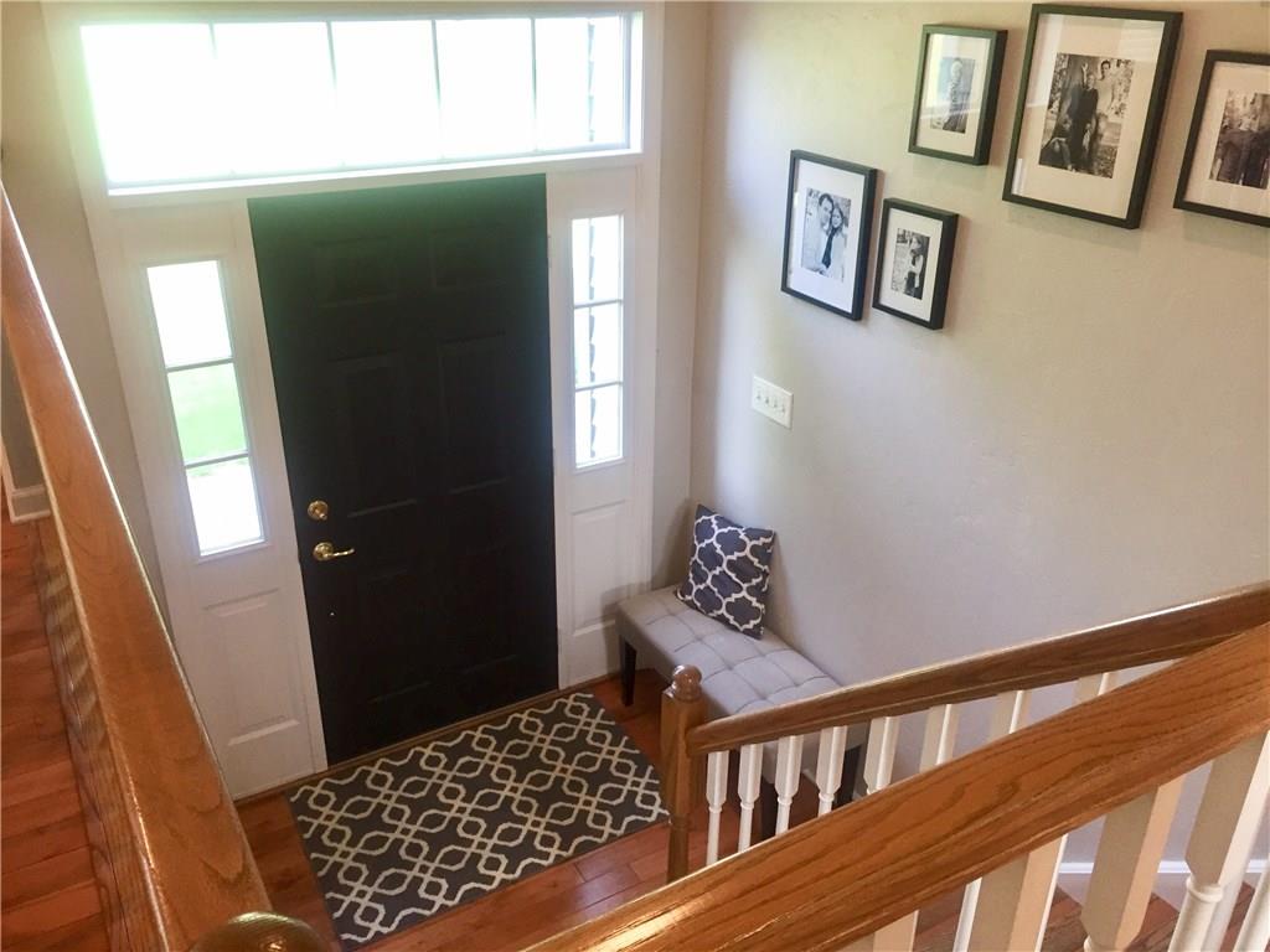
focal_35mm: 29
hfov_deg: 61.7
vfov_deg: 48.2
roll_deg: -0.5
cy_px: 476
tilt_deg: -25.3
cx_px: 635
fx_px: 1064
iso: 50
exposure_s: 1/30
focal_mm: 4.15
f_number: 2.2
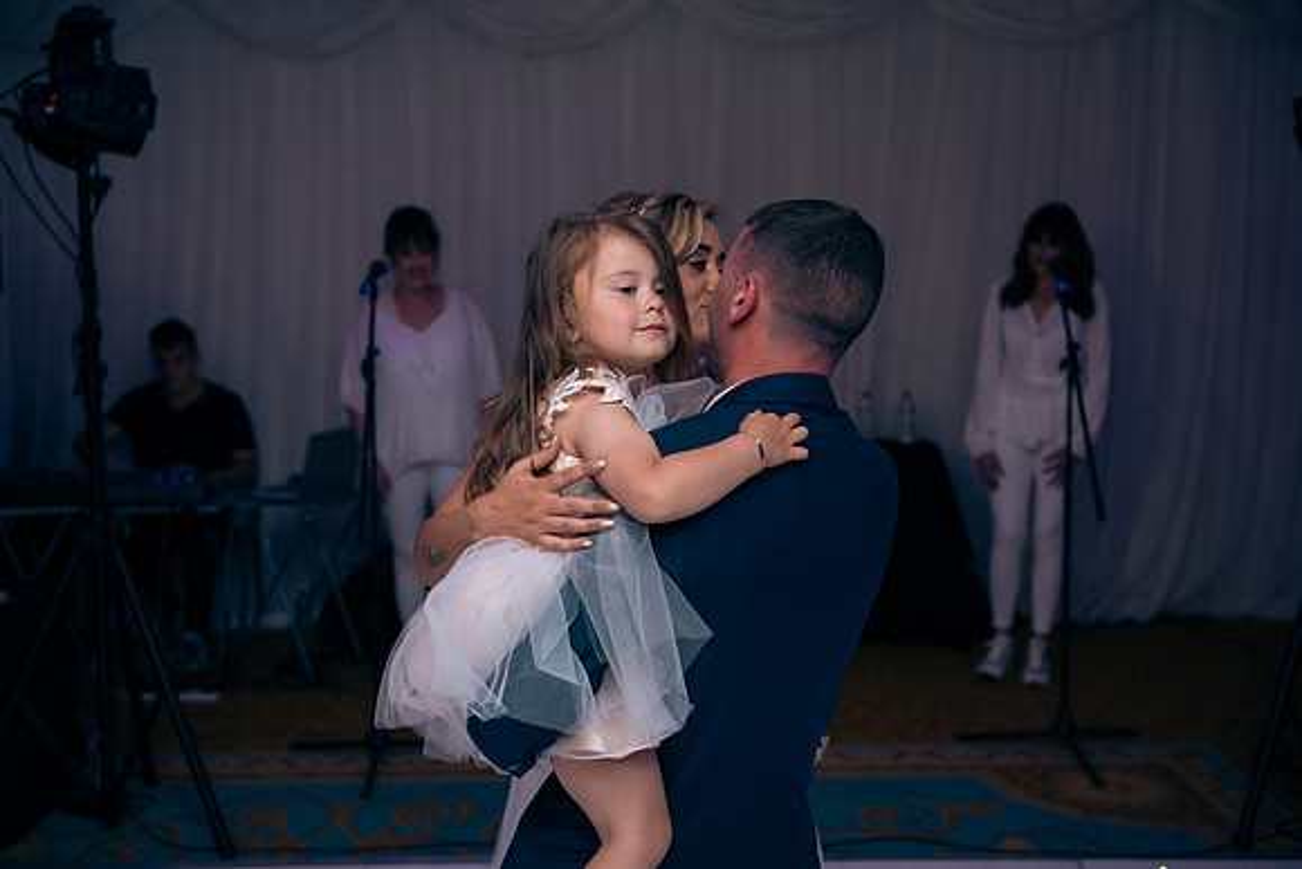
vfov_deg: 27.0
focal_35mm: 50
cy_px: 434
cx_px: 651
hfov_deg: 39.6
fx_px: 1809
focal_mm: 50
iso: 800
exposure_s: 1/160
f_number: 3.5
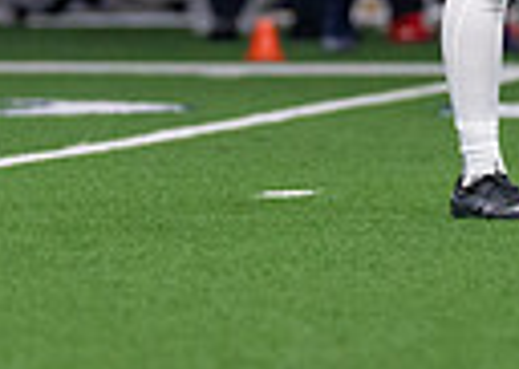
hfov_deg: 1.8
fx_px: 16689
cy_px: -270
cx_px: 625
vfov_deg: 1.3
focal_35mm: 1134
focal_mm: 200
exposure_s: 1/1000
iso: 1600
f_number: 2.8
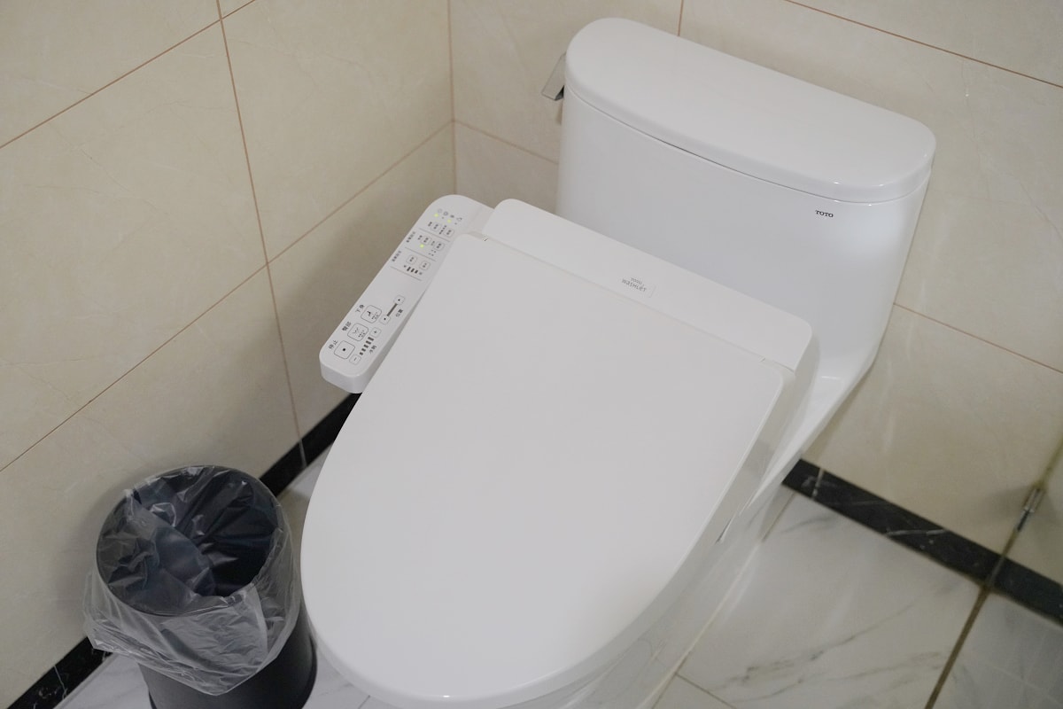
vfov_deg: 33.4
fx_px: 1181
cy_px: 354
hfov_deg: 48.5
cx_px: 532
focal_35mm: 40
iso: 3200
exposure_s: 1/160
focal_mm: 40
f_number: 2.8
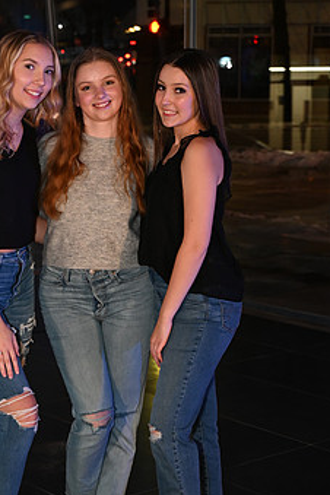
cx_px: 93
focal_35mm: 94
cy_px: 225
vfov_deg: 21.7
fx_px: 1292
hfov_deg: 14.5
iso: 800
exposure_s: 1/60
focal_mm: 55
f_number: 4
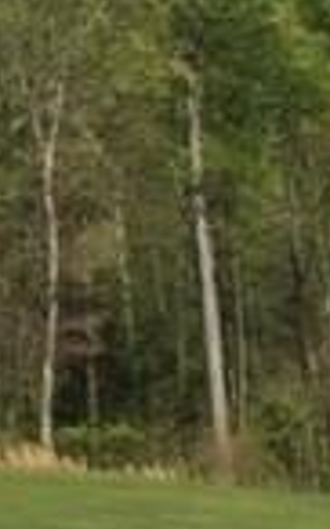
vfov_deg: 14.9
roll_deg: +0.3
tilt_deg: +10.3
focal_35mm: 135
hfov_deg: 8.9
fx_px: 1946
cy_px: -123
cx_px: -435
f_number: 2.2
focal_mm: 4.15
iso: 32
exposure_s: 1/3049
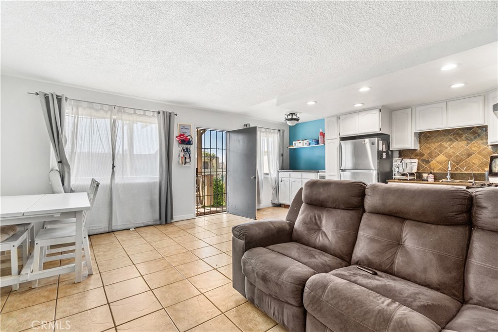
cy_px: 166
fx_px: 208
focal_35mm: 15
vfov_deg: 77.3
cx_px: 249
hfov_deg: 100.4
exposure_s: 1/13
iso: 320
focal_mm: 10
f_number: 7.1
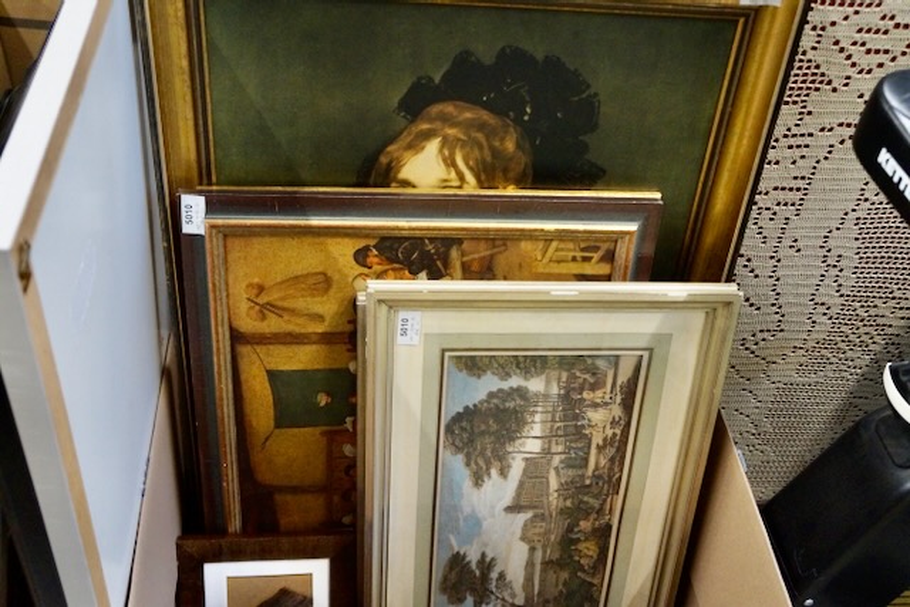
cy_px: 304
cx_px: 455
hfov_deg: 55.1
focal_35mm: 34
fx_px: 872
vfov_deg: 38.4
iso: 2500
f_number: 4
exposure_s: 1/160
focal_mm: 23
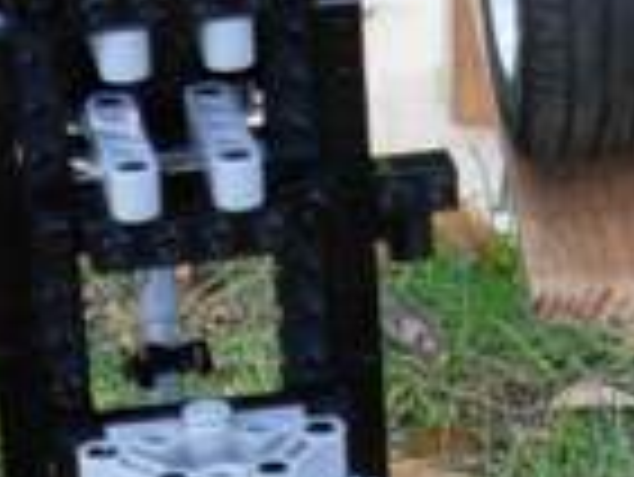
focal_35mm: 216
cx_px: 247
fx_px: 3959
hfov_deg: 9.2
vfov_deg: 6.8
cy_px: 770
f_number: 2.9
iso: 79
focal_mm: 6.3
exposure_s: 1/46.5
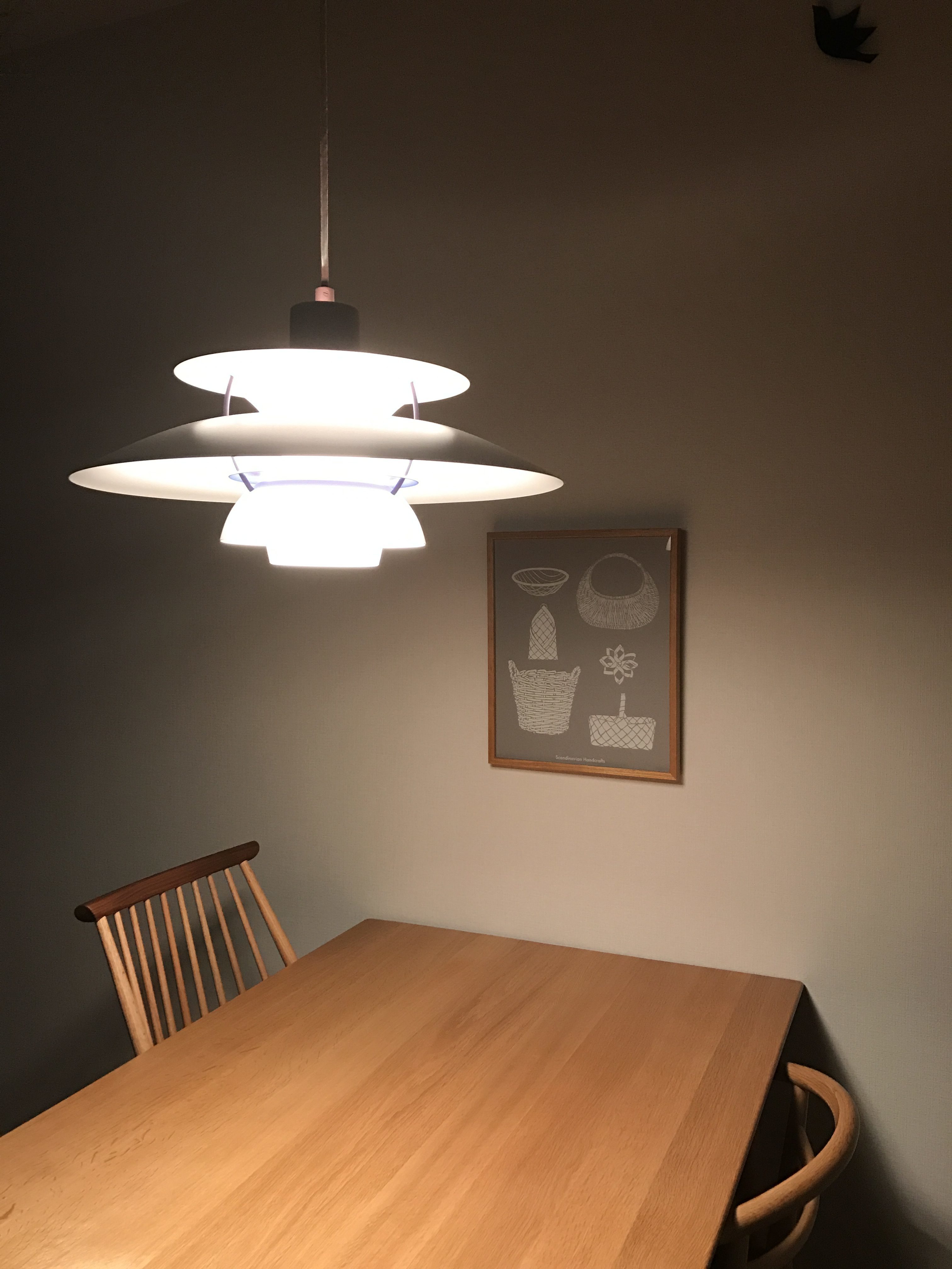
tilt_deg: -1.6
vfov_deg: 63.4
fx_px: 1027
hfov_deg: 49.7
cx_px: 476
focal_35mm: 28
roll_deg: -1.7
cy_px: 634
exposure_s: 1/15
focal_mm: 3.99
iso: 50
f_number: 1.8
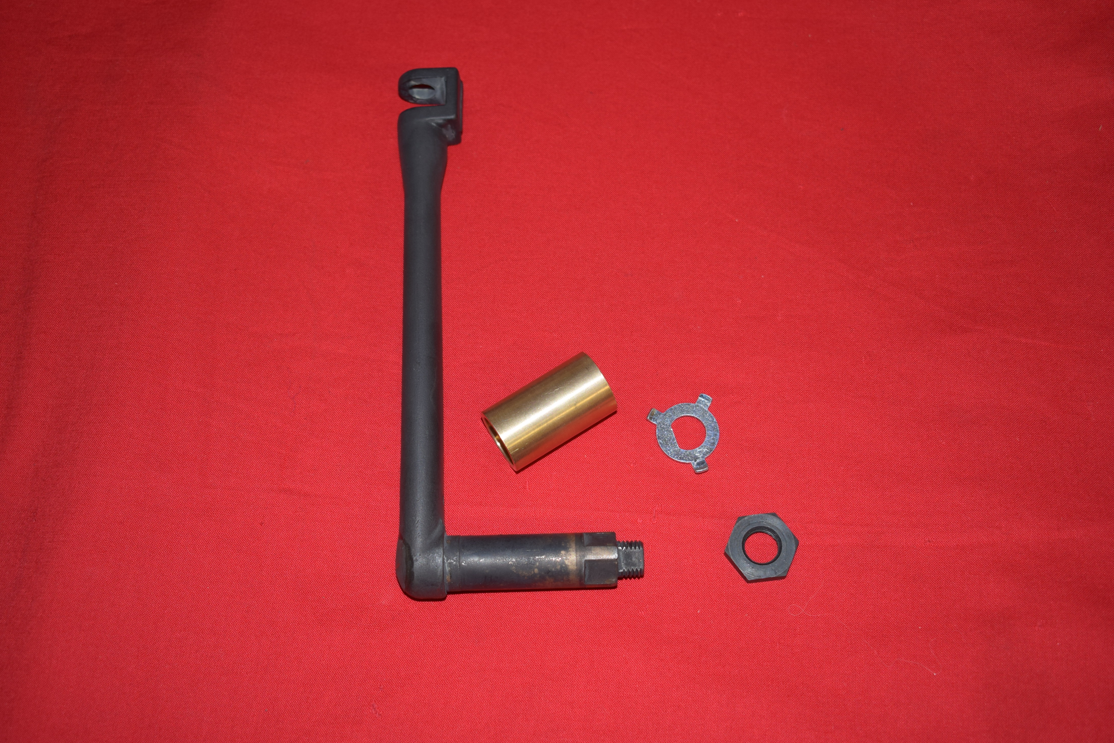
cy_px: 365
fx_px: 1377
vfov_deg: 30.2
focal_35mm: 45
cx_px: 551
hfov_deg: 44.0
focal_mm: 29
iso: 160
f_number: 5
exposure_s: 1/25
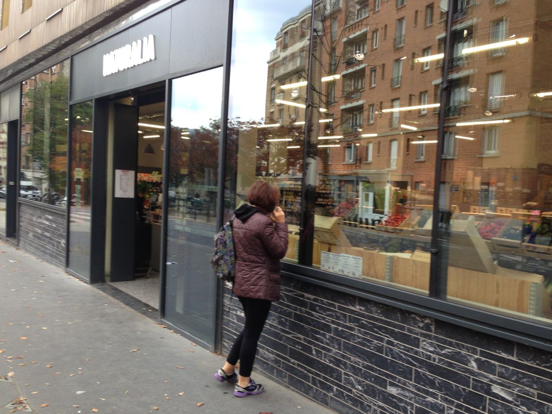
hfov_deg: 55.4
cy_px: 207
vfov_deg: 42.9
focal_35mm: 33
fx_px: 526
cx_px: 276
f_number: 2.4
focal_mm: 4.12
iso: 50
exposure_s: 1/139
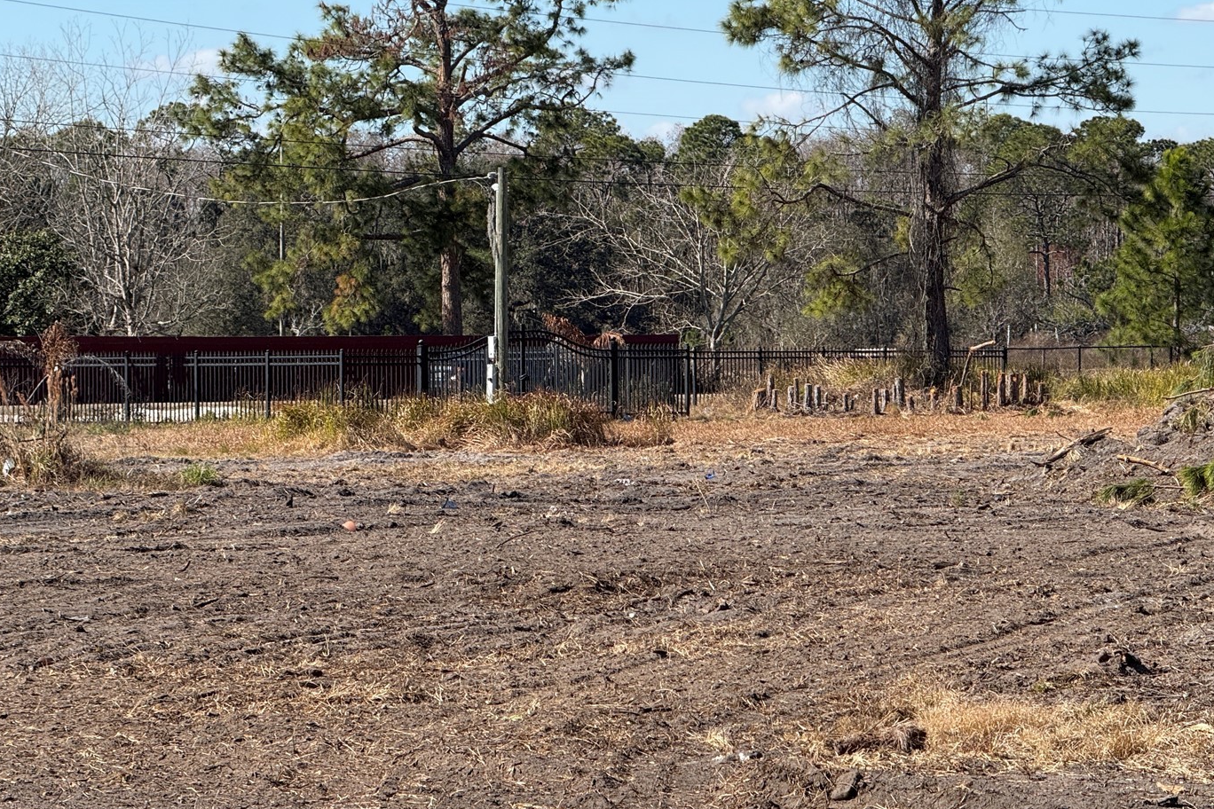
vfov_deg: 9.4
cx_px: 571
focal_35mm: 146
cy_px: 417
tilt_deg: -1.1
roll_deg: +0.2
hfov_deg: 14.1
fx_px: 4923
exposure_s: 1/1227
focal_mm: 15.66
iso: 64
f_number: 2.8
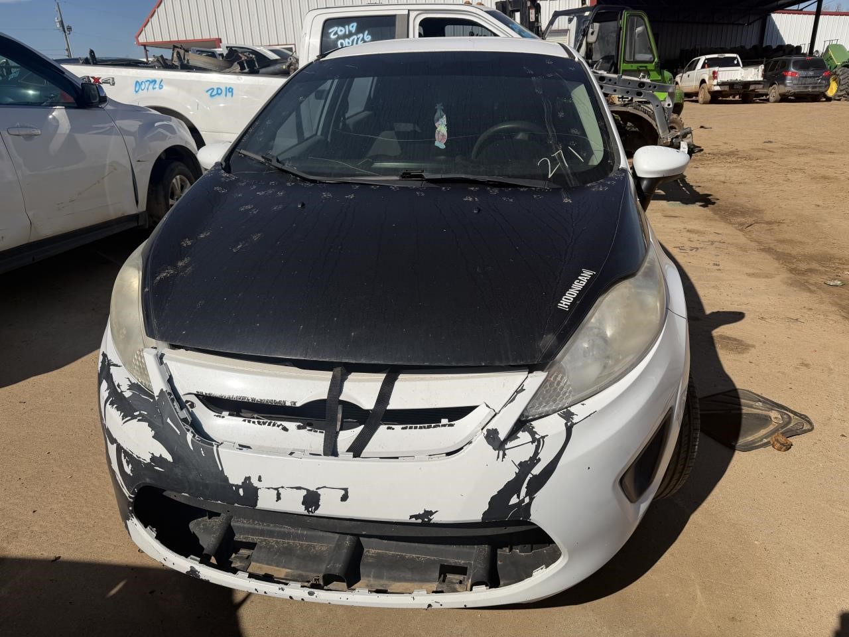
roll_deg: +1.6
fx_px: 589
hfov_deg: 71.6
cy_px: 318
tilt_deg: -20.3
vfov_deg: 56.8
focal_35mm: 24
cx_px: 424
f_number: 1.78
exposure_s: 1/8130
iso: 80
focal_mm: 6.76
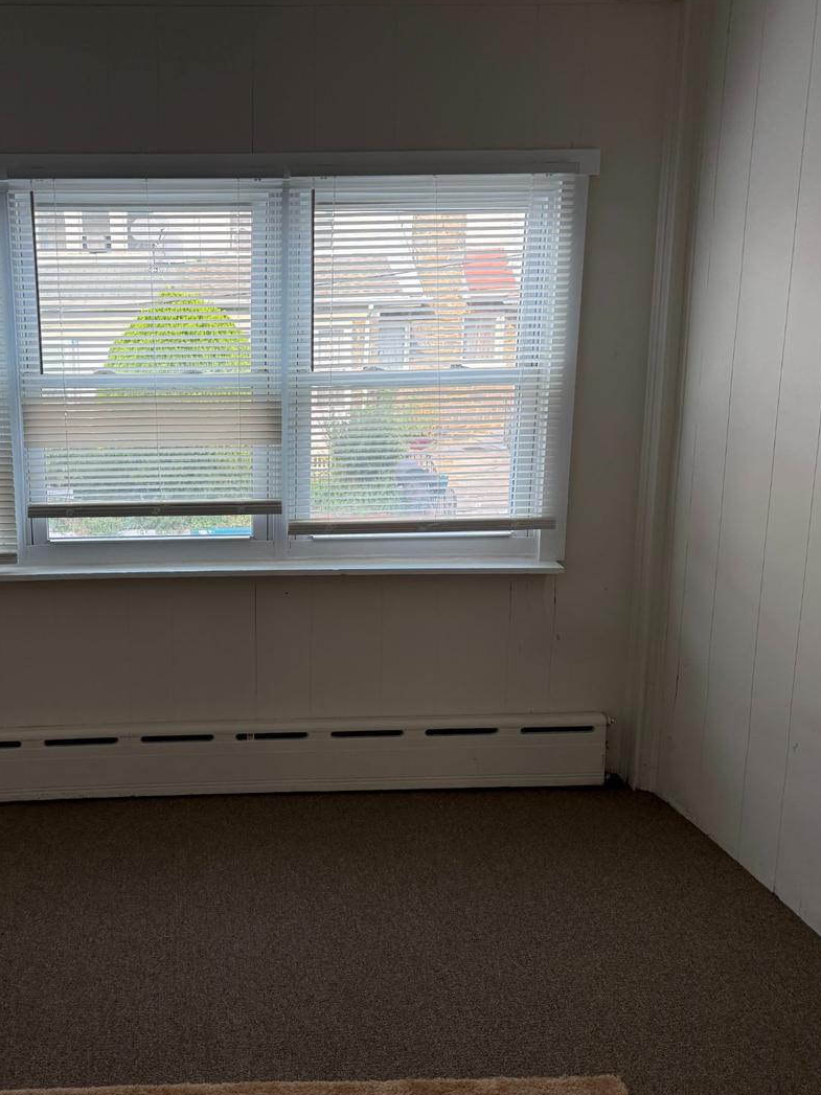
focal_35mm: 33
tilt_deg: -11.6
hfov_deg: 41.8
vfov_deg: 55.4
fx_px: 1044
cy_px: 552
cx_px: 215
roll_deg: +0.2
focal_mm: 6.76
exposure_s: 1/222
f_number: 1.78
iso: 100
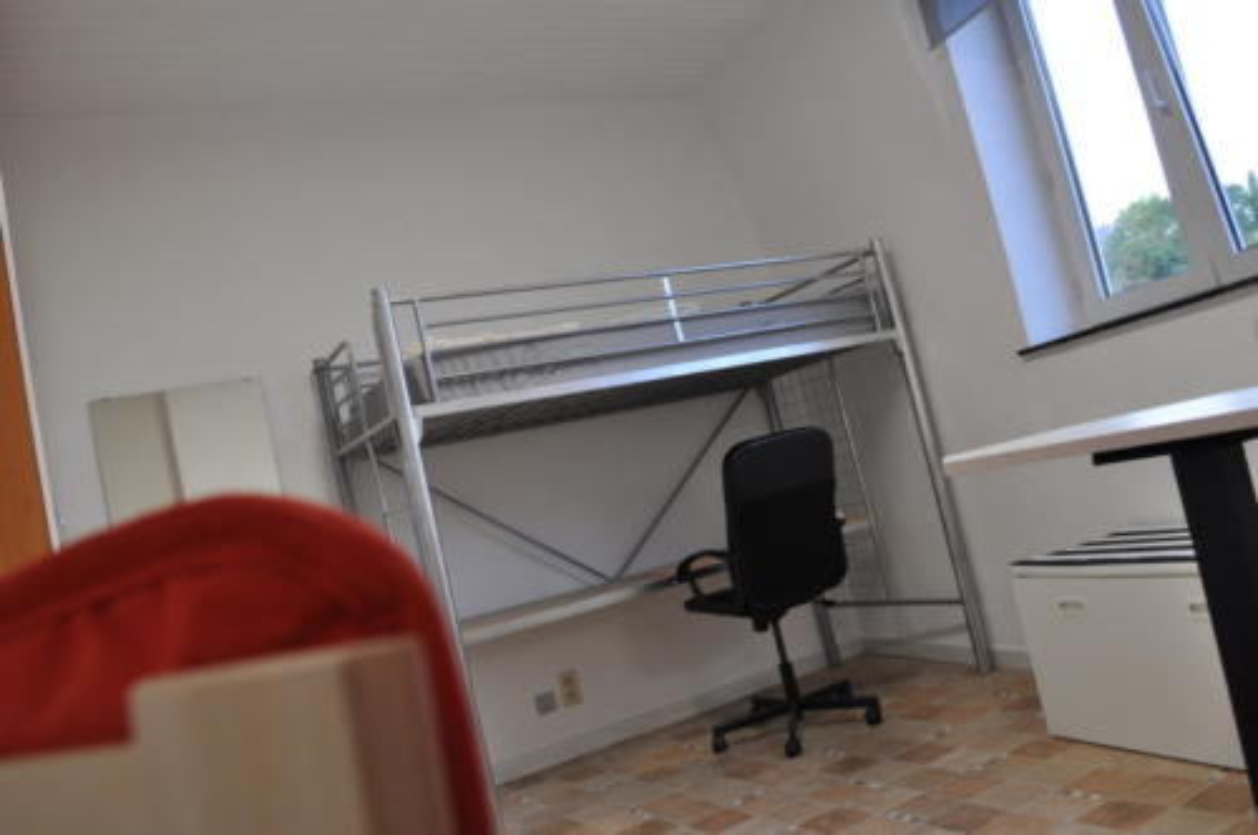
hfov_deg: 67.4
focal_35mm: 27
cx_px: 629
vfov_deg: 47.8
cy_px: 418
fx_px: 942
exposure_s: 1/50
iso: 640
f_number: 7.1
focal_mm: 18
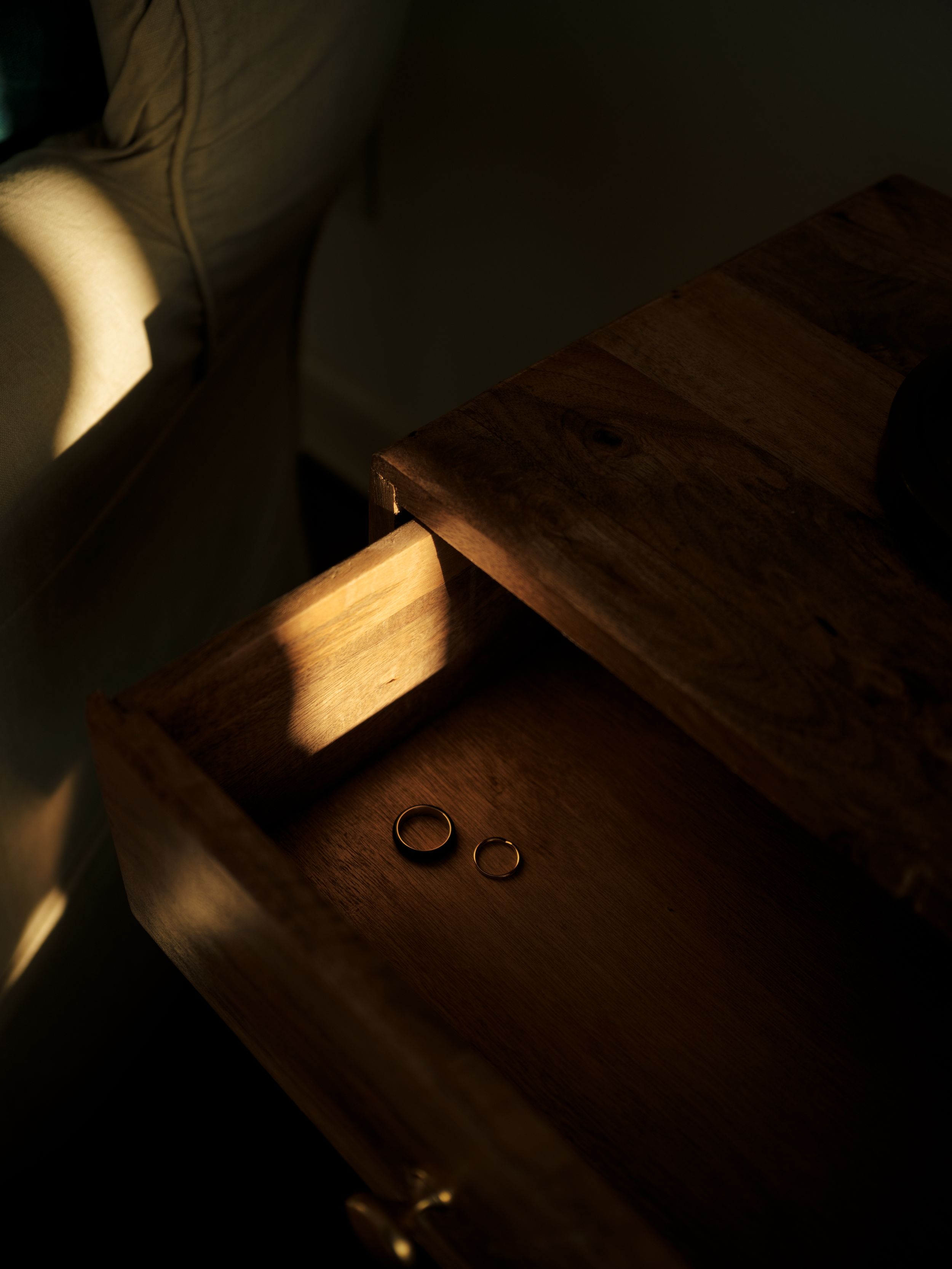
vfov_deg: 46.8
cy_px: 634
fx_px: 1467
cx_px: 476
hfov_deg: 36.0
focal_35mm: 40
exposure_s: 1/640
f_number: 3.5
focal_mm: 50
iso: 250
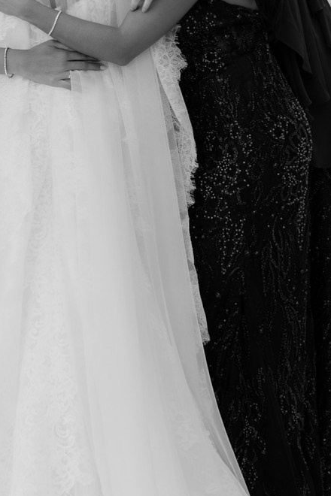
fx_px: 2675
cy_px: -89
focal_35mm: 194
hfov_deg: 7.1
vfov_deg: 10.4
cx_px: 98
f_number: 2.5
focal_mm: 50
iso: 160
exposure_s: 1/320
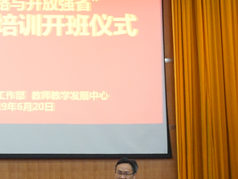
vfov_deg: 19.3
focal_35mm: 76
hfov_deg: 24.5
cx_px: 2
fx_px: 523
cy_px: 113
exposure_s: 1/160
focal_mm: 39
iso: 6400
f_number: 3.5
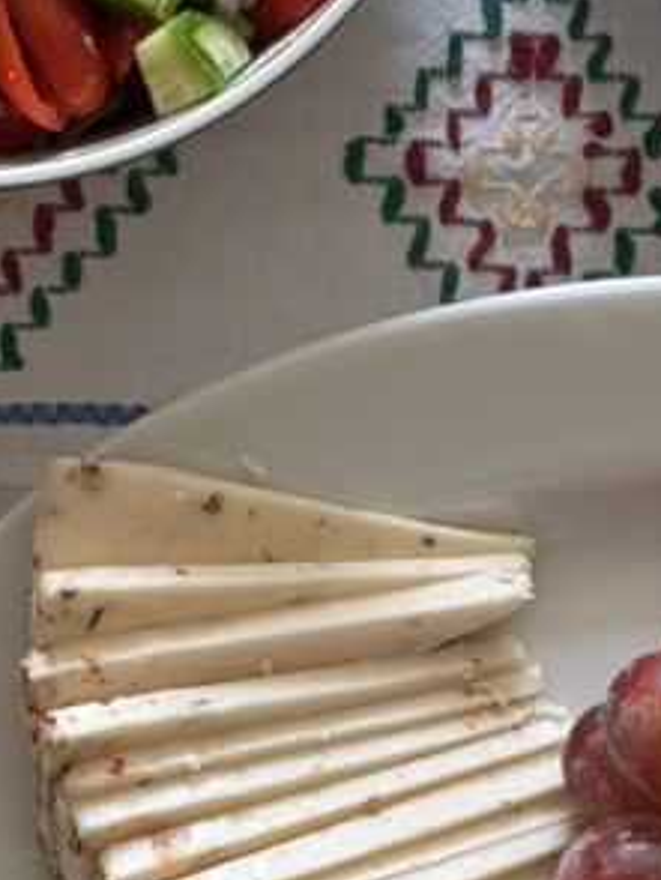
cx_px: 416
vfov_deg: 11.7
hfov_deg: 8.9
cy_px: 898
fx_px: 4246
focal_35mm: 167
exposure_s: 1/100
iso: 80
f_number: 1.78
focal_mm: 6.76
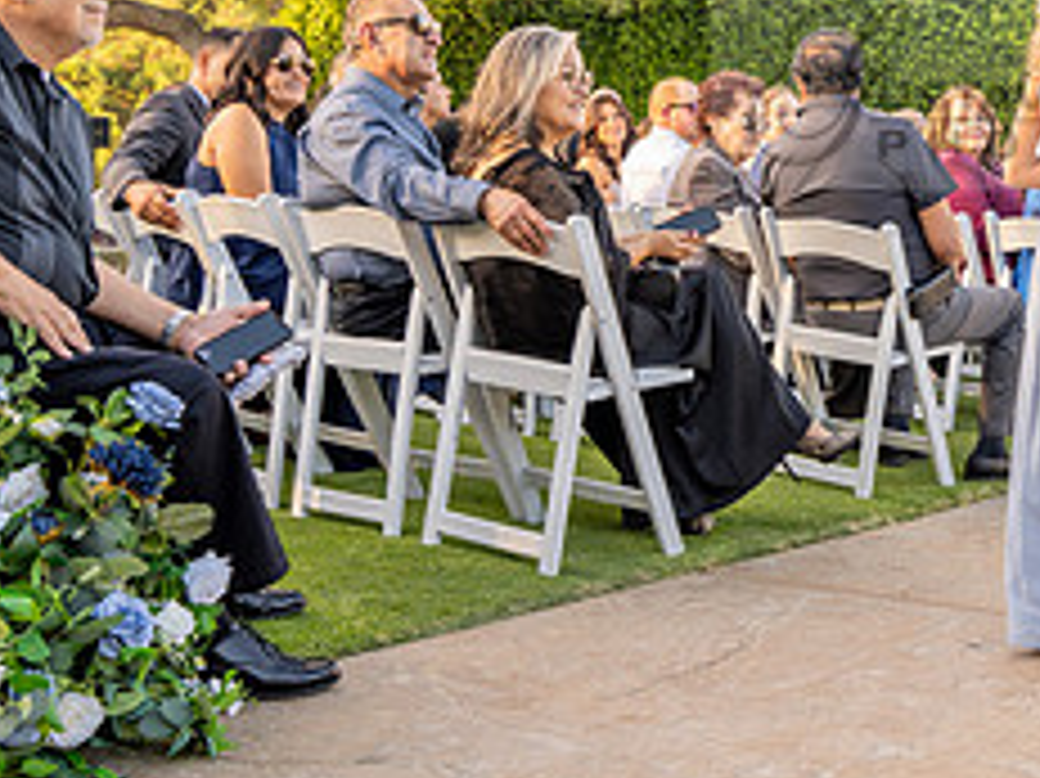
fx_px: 1742
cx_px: 1103
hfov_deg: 30.3
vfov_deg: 24.5
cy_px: 83
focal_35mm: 58
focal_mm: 24
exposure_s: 1/100
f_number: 5
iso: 200
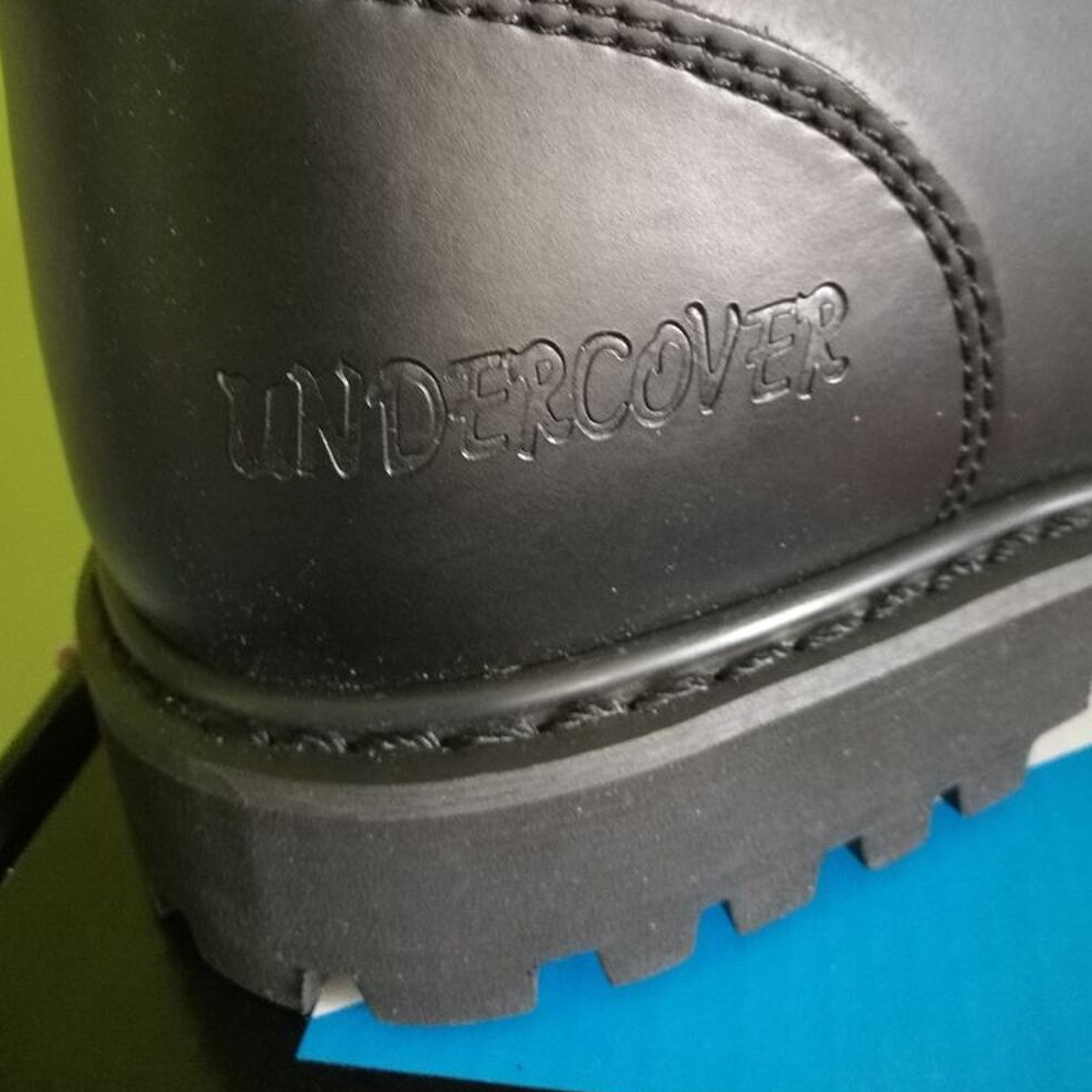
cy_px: 404
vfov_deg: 50.5
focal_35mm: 32
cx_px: 545
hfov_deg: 51.1
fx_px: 1142
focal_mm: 4.5
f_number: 2.2
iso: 1000
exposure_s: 1/16.7
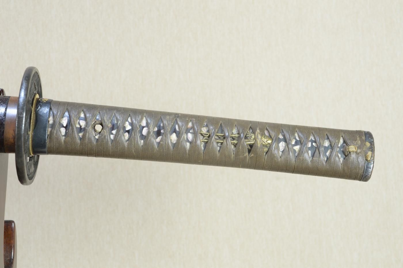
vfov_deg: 20.6
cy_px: 134
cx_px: 202
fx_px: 738
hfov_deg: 30.5
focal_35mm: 66
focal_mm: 44
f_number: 11
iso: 400
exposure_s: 1/1.6
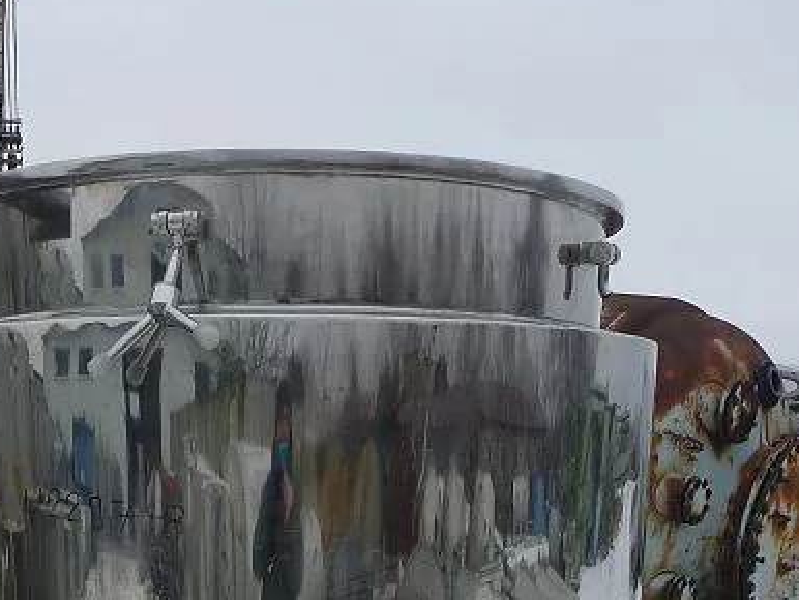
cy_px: 801
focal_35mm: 58
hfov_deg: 33.0
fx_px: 1340
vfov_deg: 22.4
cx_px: 292
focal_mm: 4.9
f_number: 3.3
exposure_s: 1/400
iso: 100
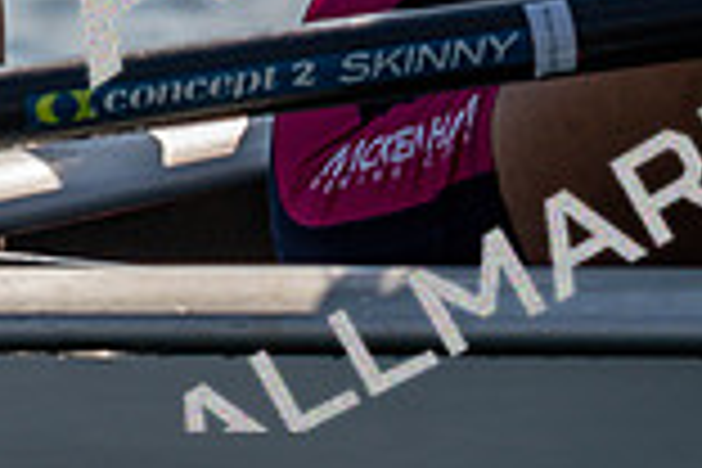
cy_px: -340
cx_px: -320
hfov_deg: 2.0
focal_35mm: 1032
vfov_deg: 1.3
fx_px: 20122
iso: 100
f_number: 5.6
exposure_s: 1/1600
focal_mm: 277
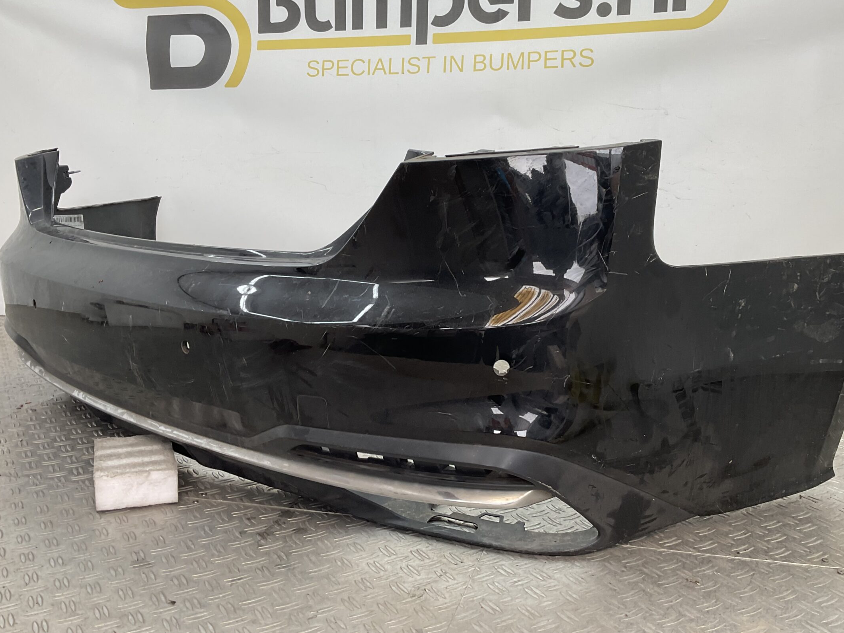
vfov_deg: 40.6
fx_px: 853
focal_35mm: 35
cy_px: 282
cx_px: 438
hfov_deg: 52.6
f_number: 1.8
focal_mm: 3
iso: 20
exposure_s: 1/100
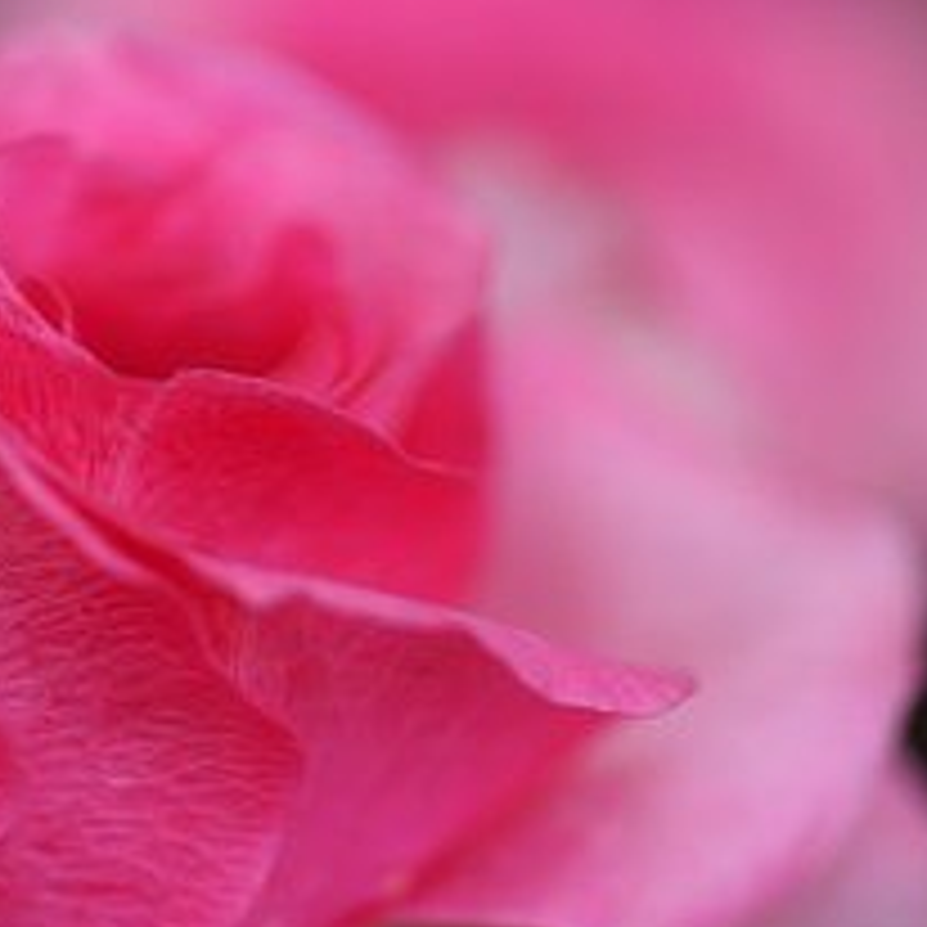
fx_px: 4787
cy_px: 495
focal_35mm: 158
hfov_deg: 11.0
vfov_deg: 11.1
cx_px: 117
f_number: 2.8
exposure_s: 1/125
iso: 100
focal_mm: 50
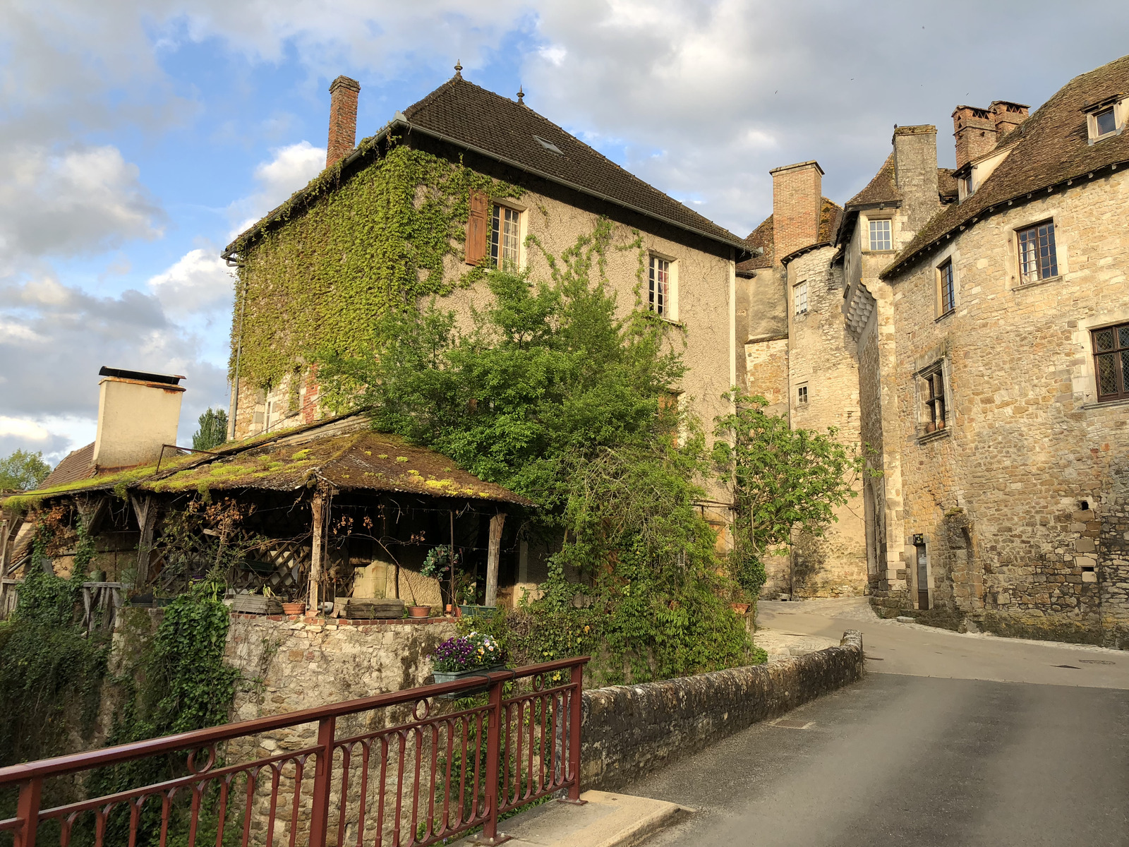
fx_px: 913
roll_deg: -0.7
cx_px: 564
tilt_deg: +11.1
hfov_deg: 63.4
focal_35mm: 28
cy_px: 424
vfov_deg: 49.7
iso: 20
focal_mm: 4
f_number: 1.8
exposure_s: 1/448
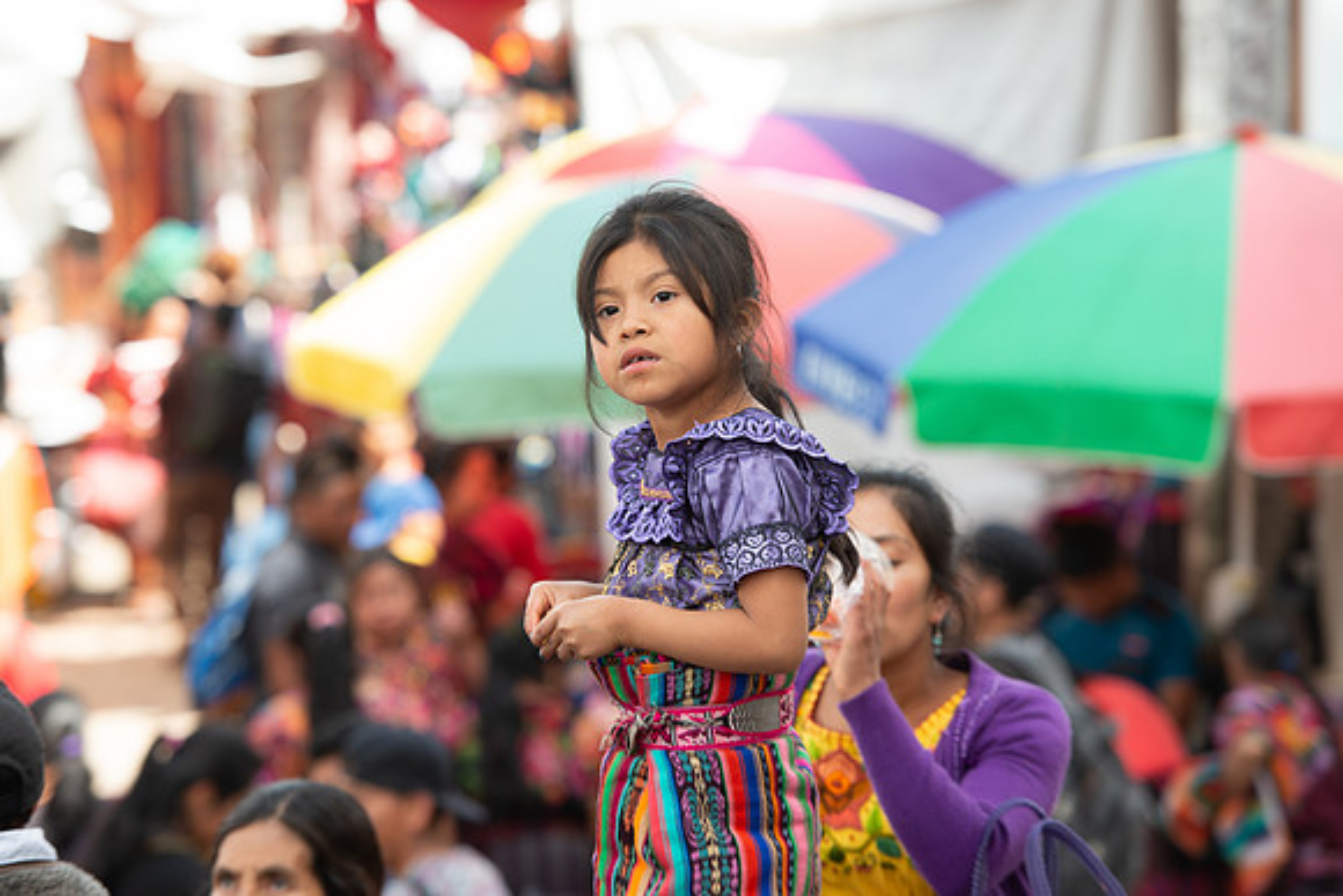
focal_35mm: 197
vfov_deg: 7.0
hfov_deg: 10.4
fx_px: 7351
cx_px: 565
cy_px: 377
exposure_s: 1/250
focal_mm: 170
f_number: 6.3
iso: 160
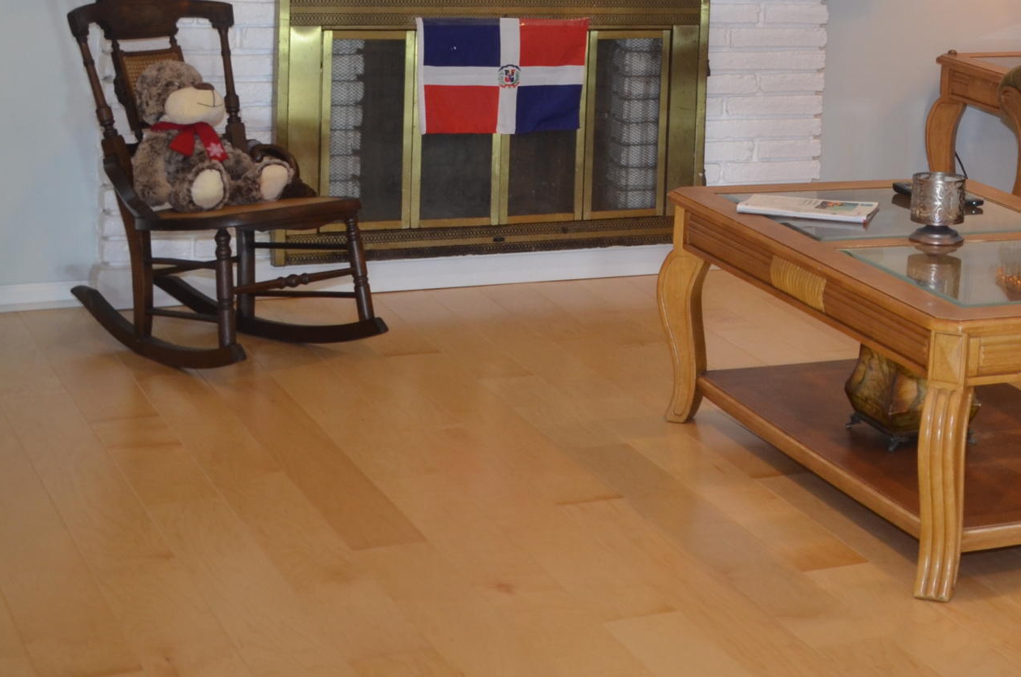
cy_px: 34
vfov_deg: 16.3
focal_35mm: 82
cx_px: 1199
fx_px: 2326
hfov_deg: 22.9
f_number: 4
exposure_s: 1/60
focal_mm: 23
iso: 400
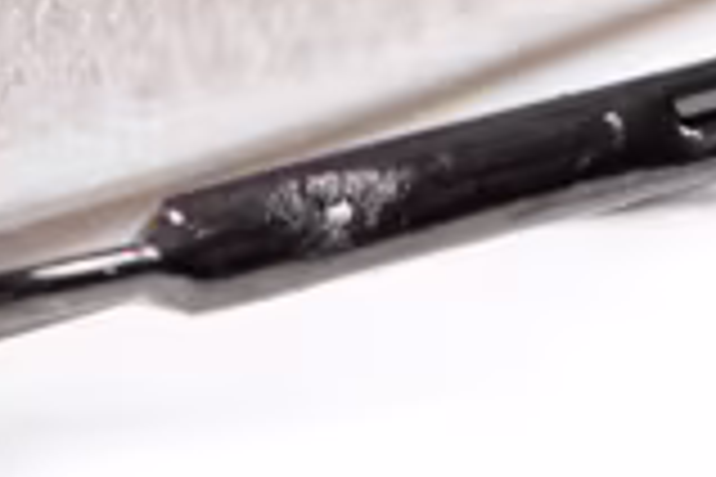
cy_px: -153
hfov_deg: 3.9
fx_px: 10481
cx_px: 806
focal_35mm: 527
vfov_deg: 2.6
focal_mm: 105
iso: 125
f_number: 22
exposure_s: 1/160
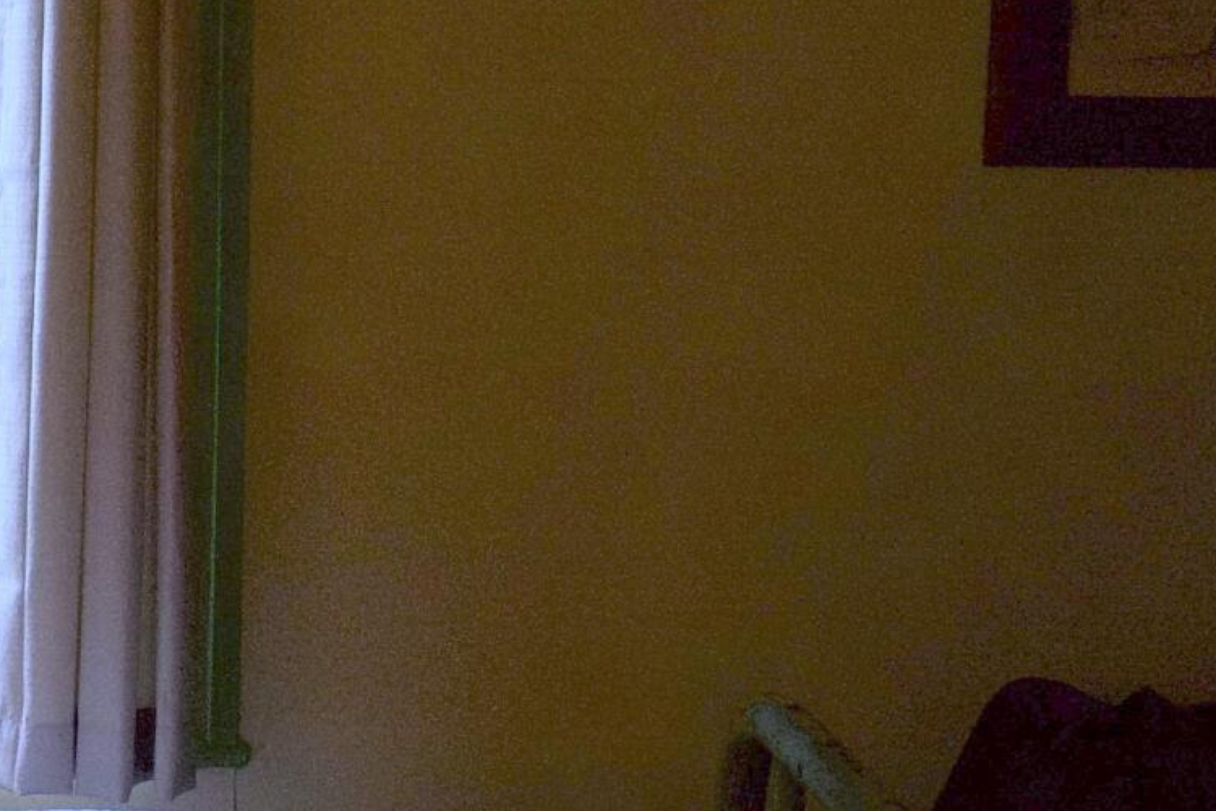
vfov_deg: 14.2
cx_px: -574
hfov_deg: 18.9
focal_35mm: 96
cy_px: 593
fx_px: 3242
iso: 1000
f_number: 7.1
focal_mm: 24
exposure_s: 1/60
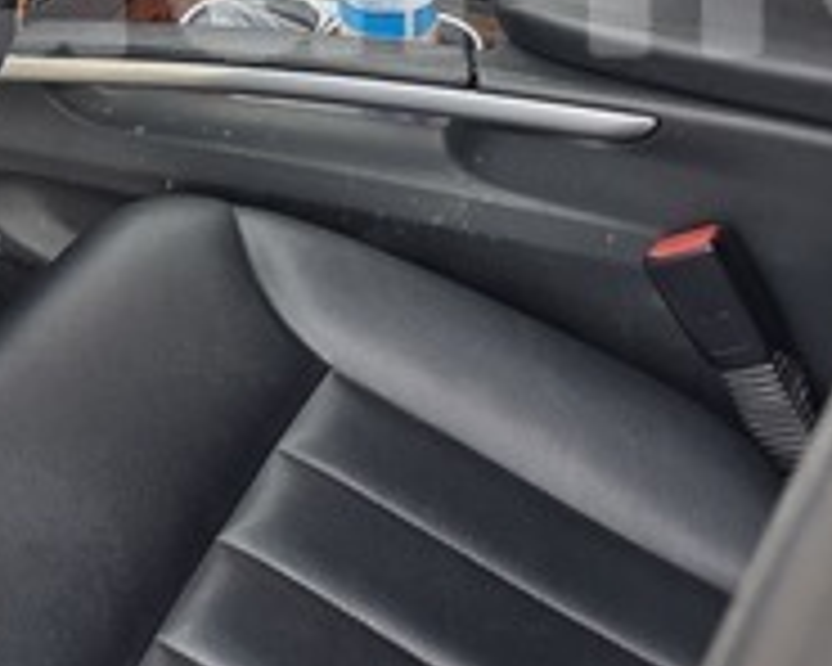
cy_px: -72
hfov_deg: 25.6
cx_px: 157
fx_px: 1798
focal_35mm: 73
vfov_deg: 20.0
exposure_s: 1/1336
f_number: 1.7
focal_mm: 6.3
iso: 80
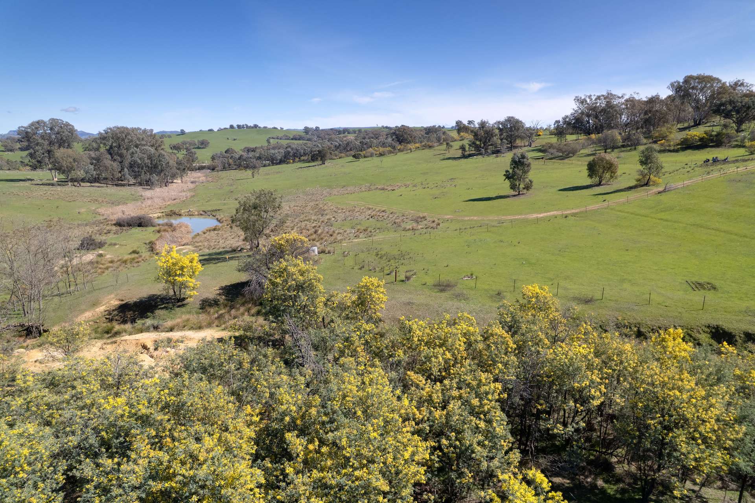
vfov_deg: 57.2
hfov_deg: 78.6
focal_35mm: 22
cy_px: 252
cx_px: 378
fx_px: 461
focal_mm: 8.38
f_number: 2.8
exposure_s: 1/25
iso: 120
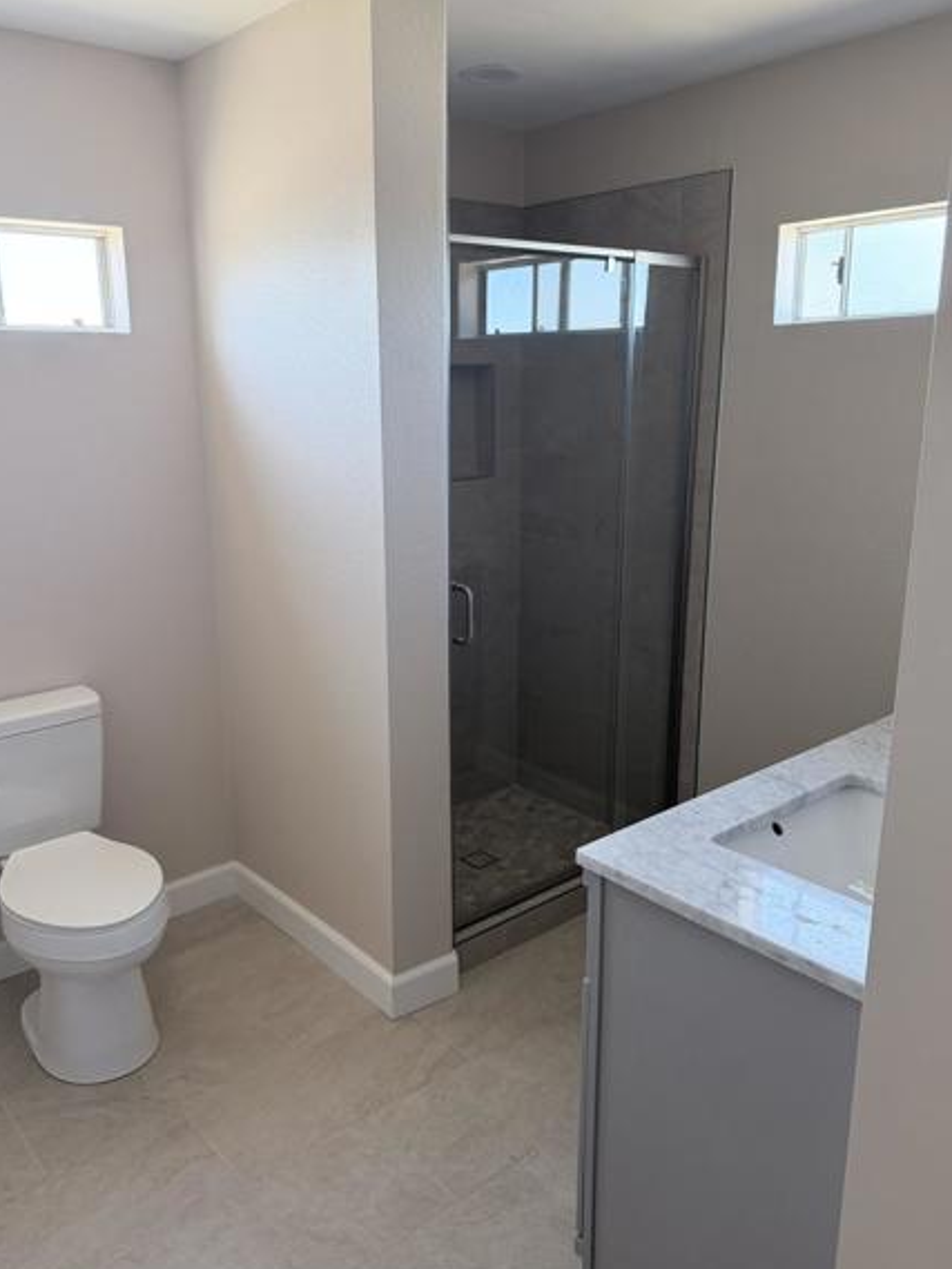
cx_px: 453
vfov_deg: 65.3
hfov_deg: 51.4
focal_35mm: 27
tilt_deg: -13.7
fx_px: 990
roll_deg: +0.3
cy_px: 620
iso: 200
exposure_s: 1/113
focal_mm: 6.76
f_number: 1.78
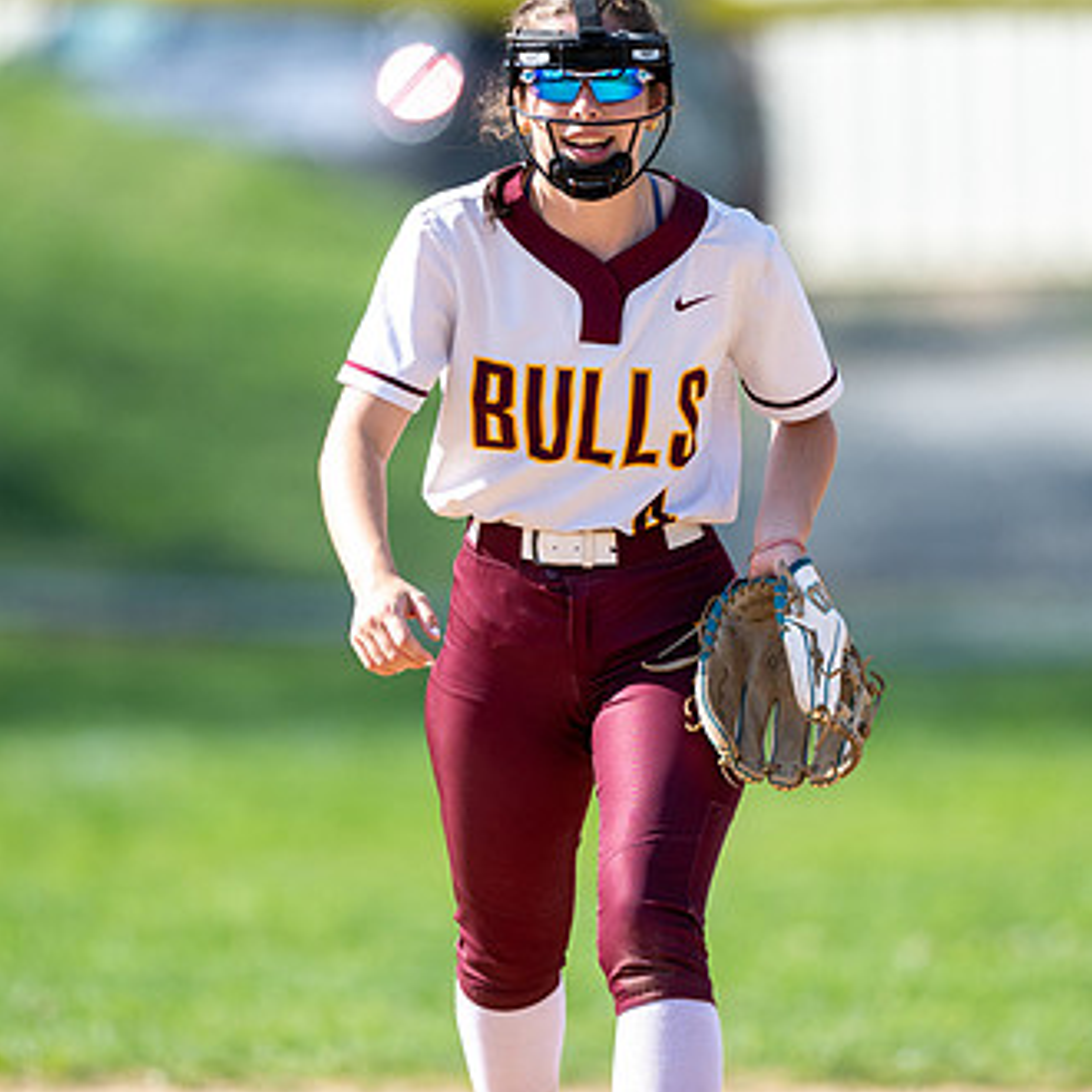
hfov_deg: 2.4
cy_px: 565
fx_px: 26197
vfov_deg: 2.4
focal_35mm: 734
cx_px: 529
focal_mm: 400
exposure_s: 1/2500
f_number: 2.8
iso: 200
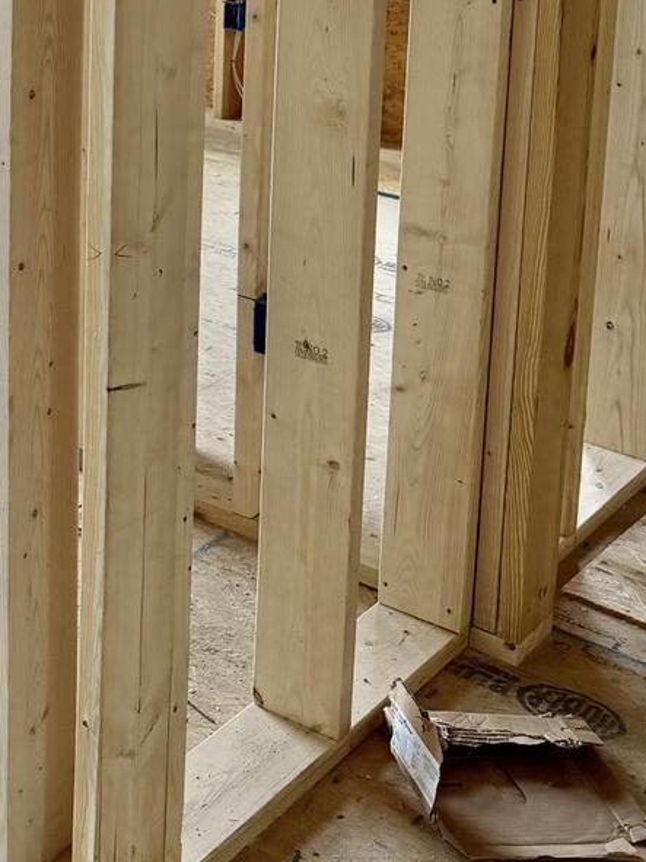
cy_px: -13
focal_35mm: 65
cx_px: -187
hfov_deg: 20.7
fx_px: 1618
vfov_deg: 27.9
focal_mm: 6.76
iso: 200
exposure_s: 1/155
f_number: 1.78
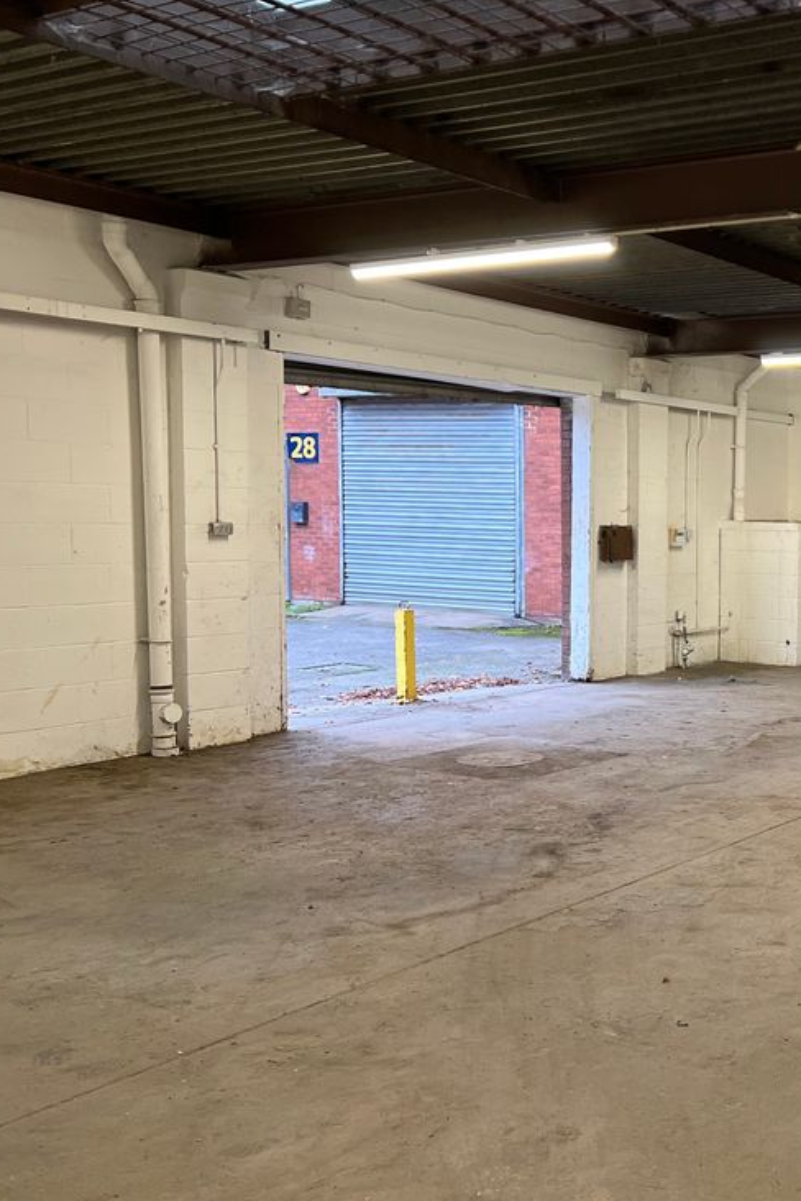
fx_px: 1368
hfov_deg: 29.3
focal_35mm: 41
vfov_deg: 47.4
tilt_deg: -5.0
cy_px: 628
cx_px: 893
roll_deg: -2.0
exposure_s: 1/100
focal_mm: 5.7
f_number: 1.5
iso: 125
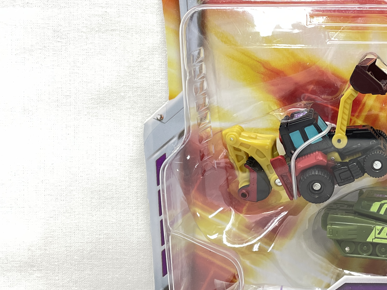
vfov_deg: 24.2
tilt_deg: -3.1
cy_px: 87
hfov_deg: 31.0
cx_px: 331
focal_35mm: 60
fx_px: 671
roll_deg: +0.7
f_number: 1.6
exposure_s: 1/120
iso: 125
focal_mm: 4.2
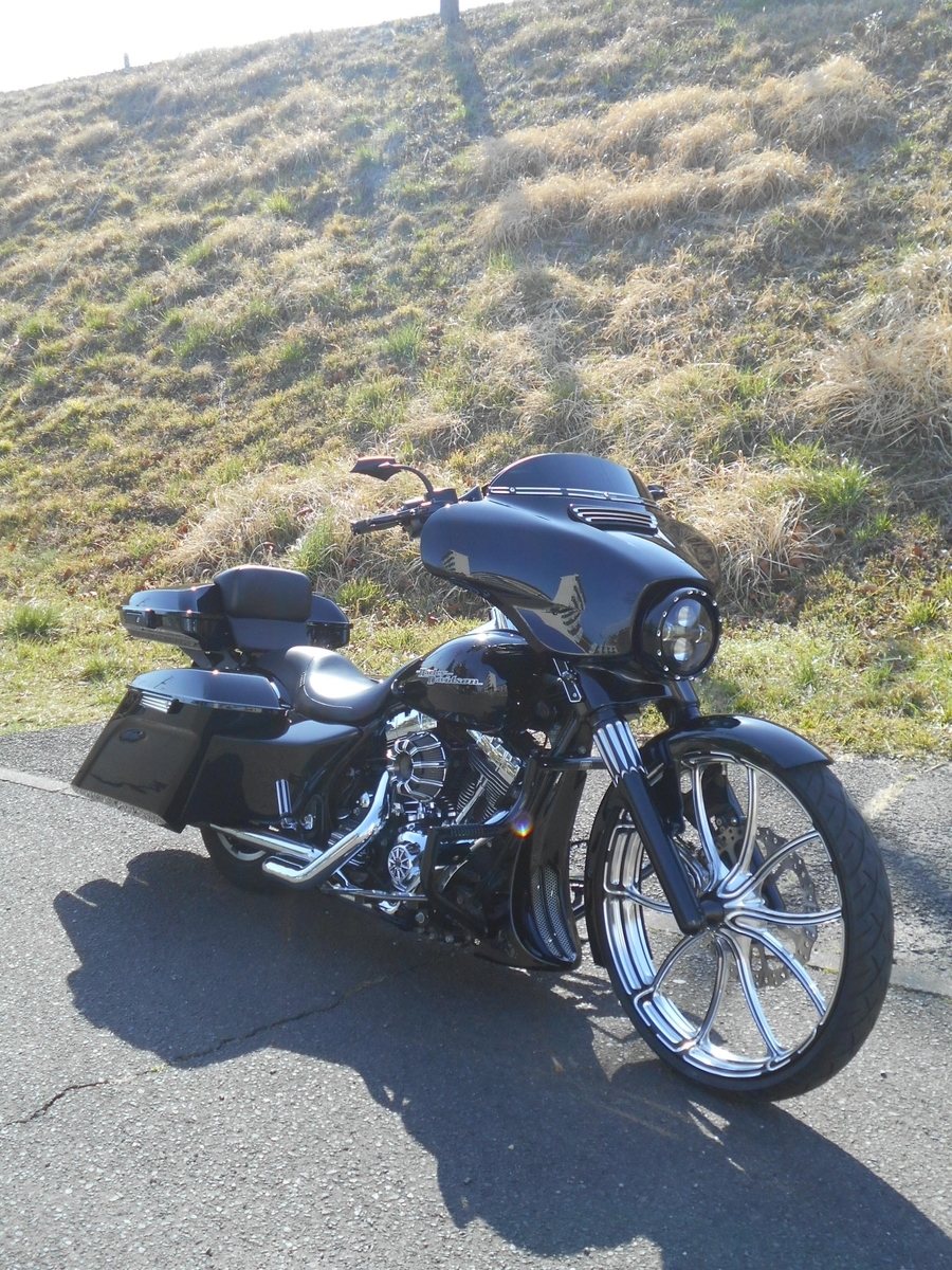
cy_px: 635
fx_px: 1430
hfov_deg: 36.8
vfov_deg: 47.9
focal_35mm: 39
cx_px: 476
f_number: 3.9
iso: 80
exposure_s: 1/250
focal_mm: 6.7
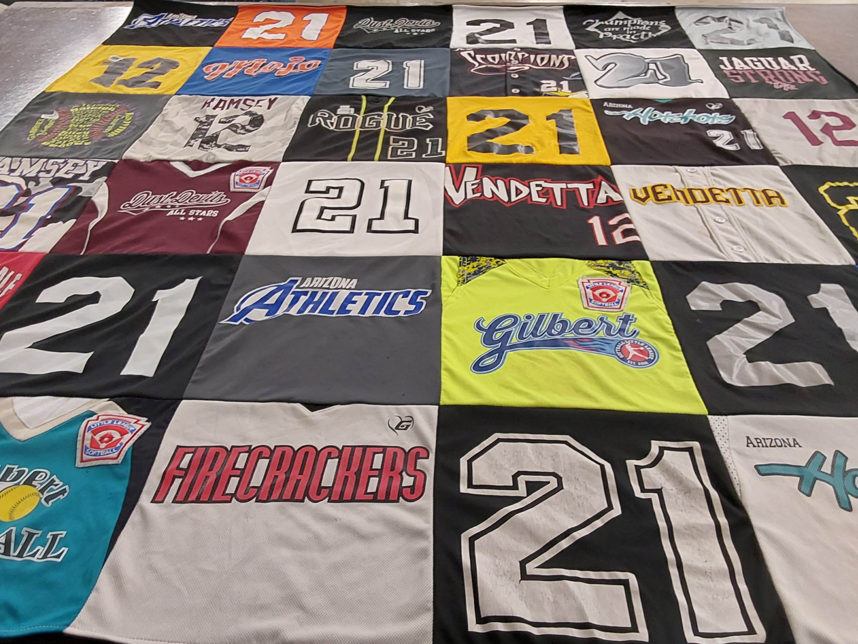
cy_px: 322
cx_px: 429
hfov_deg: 63.4
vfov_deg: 49.7
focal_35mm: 28
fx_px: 694
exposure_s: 1/60
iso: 100
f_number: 1.9
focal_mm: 2.91
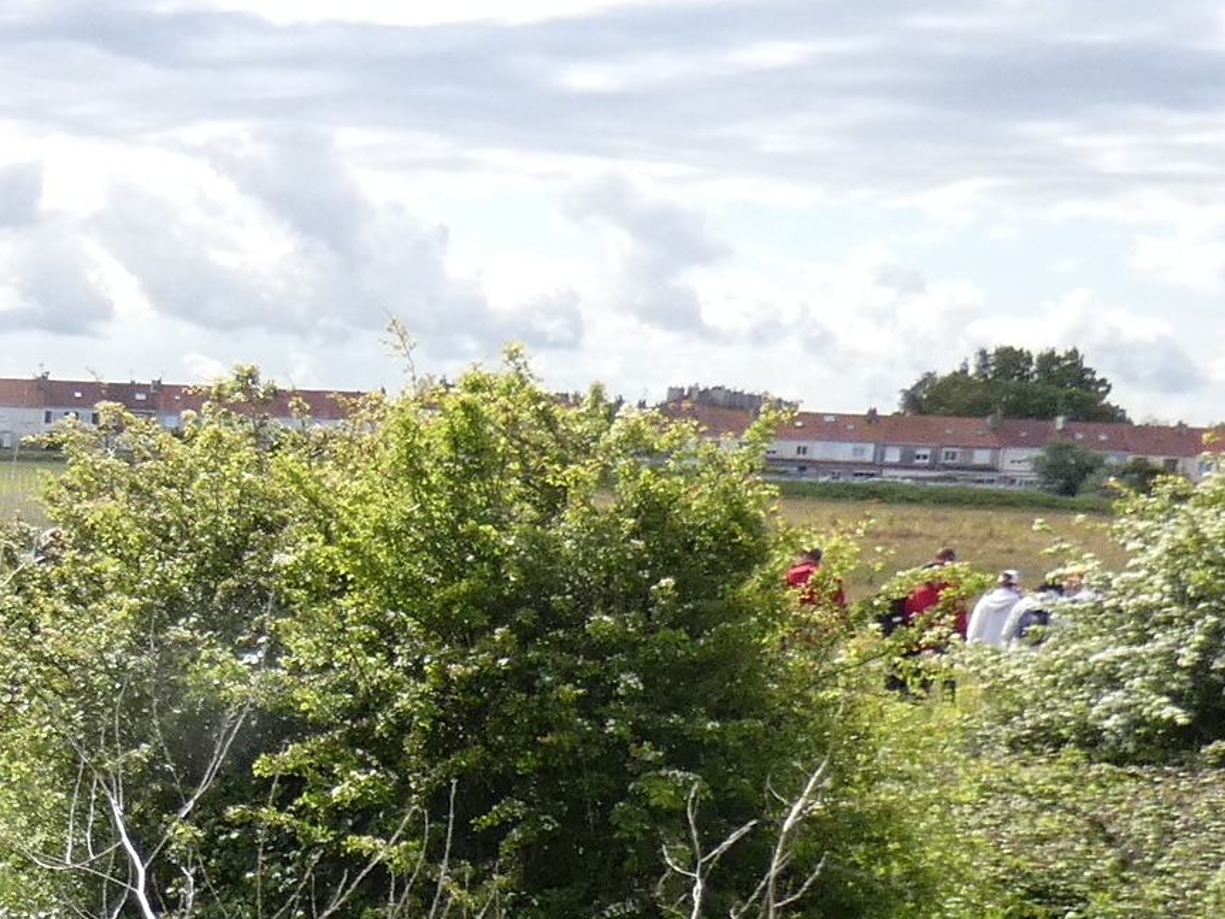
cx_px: -666
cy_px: 923
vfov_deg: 18.0
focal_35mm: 80
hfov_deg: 20.5
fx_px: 2831
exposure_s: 1/800
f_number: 2.8
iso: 80
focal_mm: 3.6
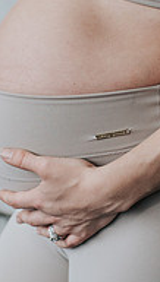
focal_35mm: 110
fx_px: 827
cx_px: 84
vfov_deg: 19.3
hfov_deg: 11.0
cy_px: 72
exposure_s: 1/250
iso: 800
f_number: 3.2
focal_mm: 35
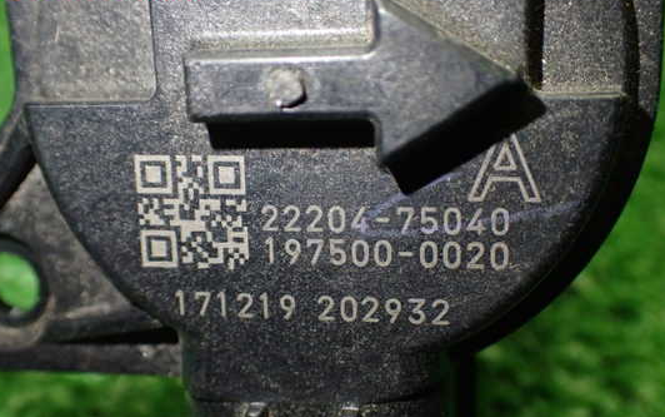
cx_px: 335
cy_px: 253
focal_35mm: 49
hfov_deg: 41.0
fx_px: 888
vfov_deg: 26.3
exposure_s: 1/160
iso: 800
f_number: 2.8
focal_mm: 7.31
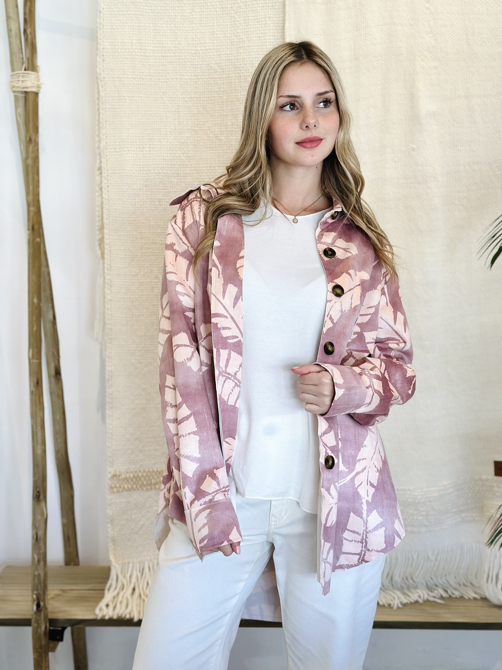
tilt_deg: -7.2
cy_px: 335
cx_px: 251
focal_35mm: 48
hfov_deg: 30.3
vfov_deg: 39.7
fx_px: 928
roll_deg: -0.9
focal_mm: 6.86
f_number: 1.78
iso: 64
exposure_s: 1/159
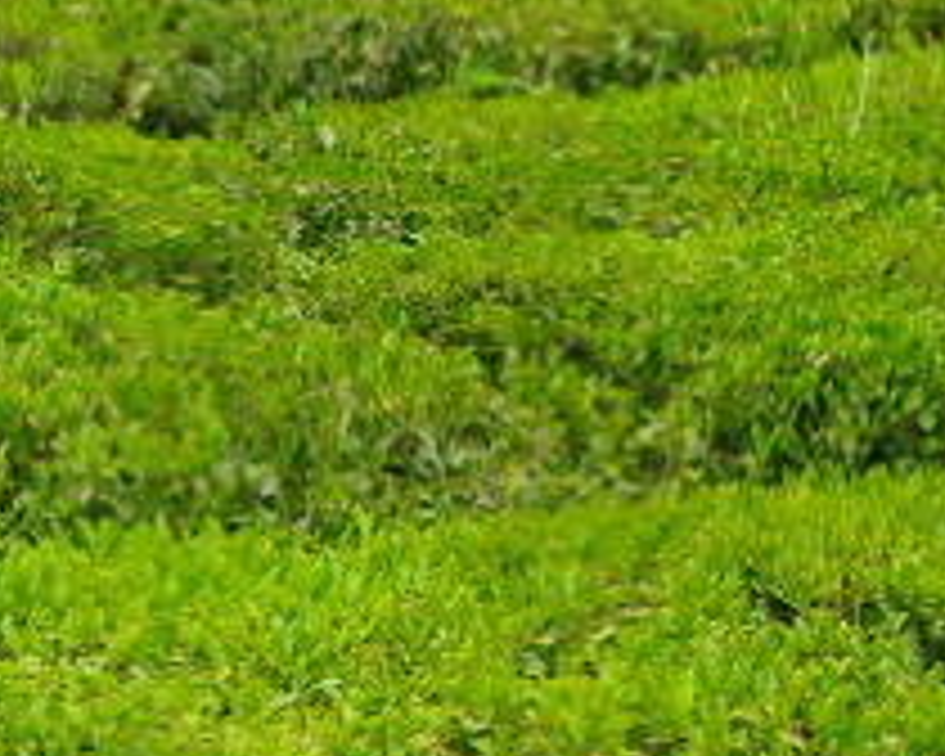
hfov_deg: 10.7
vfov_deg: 8.6
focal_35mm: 178
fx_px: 4978
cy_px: 844
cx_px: -50
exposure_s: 1/350
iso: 800
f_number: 8
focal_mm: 28
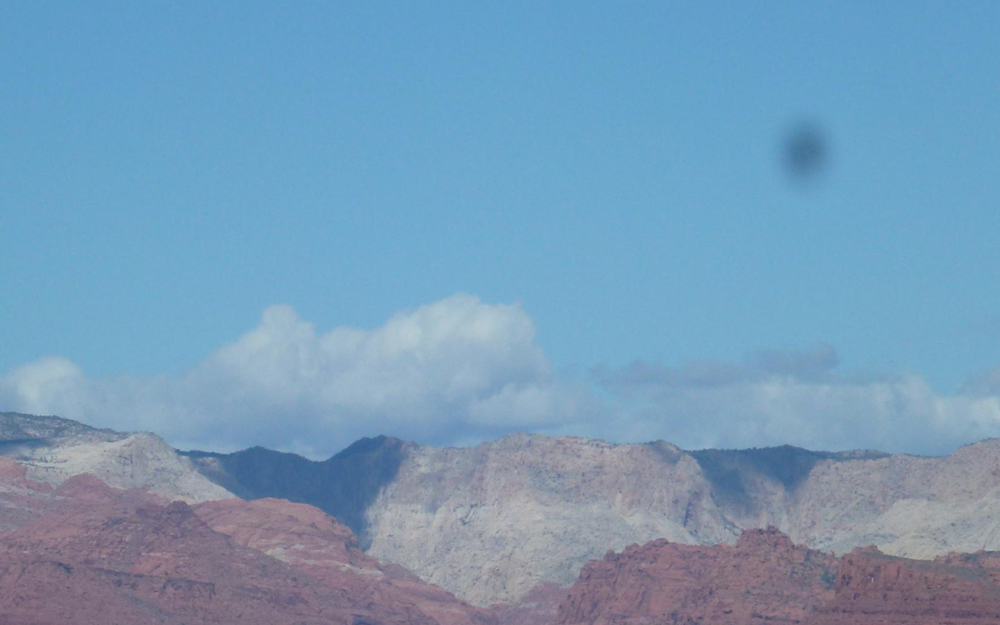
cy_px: 475
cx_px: 379
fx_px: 9676
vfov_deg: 3.7
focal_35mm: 355
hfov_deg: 5.9
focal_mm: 32.6
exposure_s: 1/1300
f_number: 5.4
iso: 100
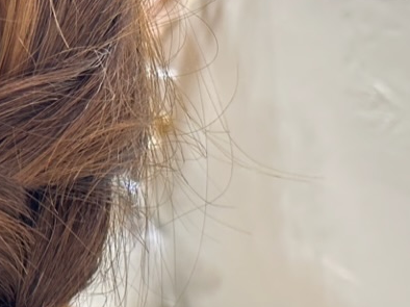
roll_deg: -0.1
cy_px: 302
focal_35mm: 156
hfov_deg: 12.3
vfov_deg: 9.4
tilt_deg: -12.3
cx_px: -110
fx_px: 1847
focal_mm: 6.86
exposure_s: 1/40
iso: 250
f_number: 1.78
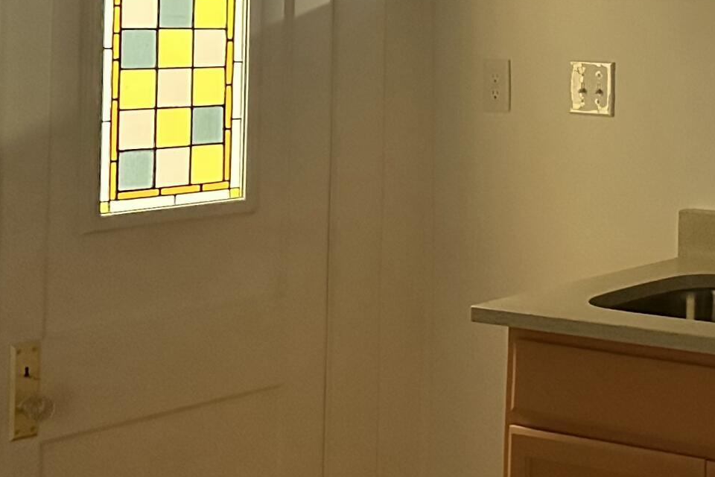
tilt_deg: -0.6
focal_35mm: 78
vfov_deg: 17.0
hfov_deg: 22.9
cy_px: -18
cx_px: 945
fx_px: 1549
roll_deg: -1.9
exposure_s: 1/30
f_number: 1.78
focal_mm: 6.86
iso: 1250
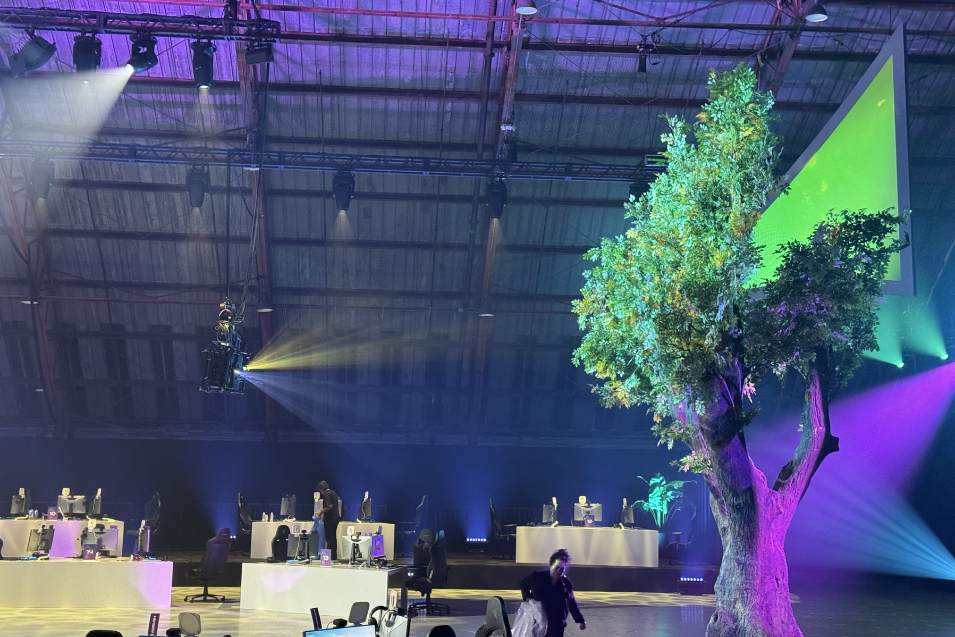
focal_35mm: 50
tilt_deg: +7.4
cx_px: 477
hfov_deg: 39.6
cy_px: 303
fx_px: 1326
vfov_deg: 27.0
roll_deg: -1.1
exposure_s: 1/40
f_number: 1.78
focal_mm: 6.76
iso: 500
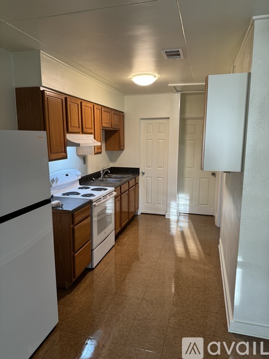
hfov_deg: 56.8
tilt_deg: -9.7
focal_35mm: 24
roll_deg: +0.5
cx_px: 134
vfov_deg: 71.6
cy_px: 180
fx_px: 249
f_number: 1.78
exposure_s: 1/60
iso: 160
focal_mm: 6.76
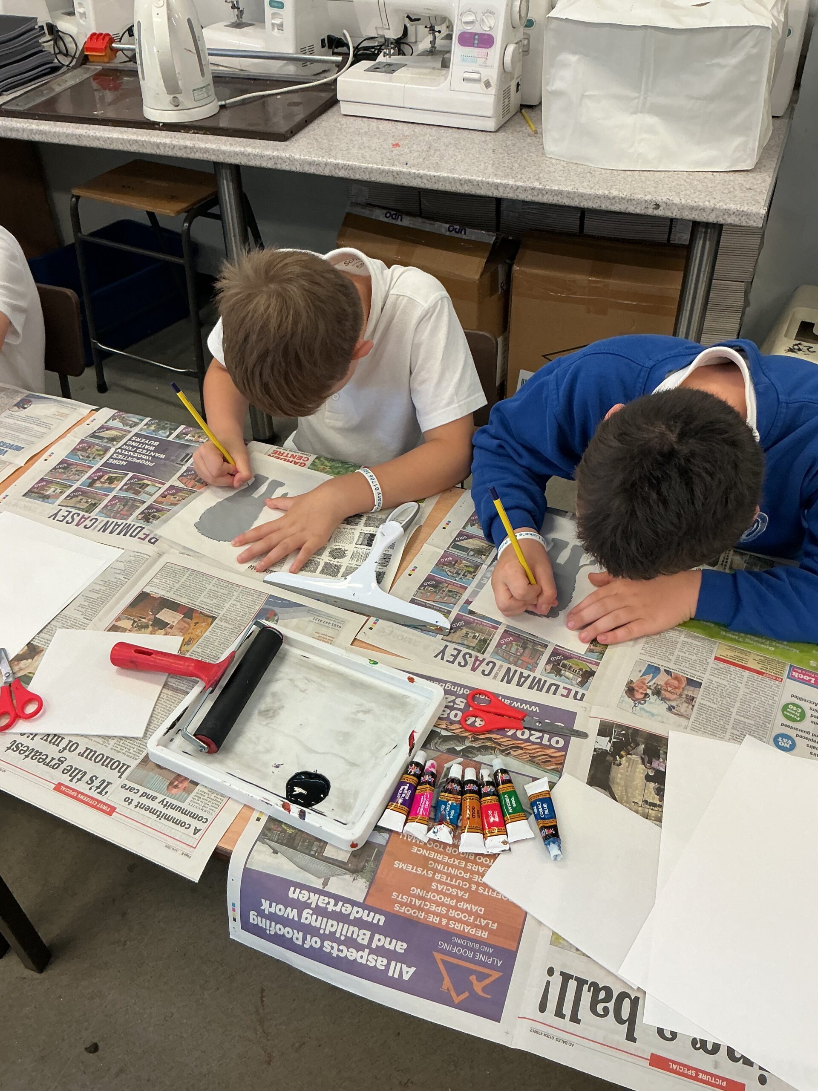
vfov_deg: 61.7
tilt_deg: -42.3
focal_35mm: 29
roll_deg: +2.8
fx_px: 914
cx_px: 409
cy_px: 546
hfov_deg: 48.2
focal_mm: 3
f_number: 1.8
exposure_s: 1/60
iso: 64
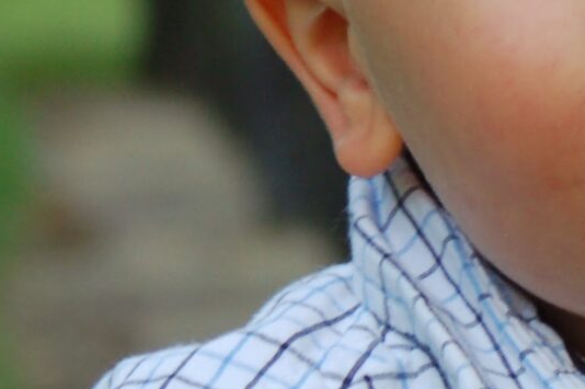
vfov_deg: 3.0
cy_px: -25
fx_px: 7468
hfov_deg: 4.5
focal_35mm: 460
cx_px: 886
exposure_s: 1/125
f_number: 5.6
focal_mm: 80
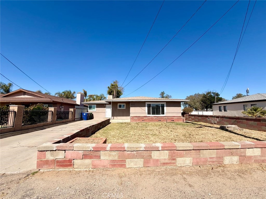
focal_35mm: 14
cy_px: 100
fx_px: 108
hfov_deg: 102.1
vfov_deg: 85.7
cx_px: 133
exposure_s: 1/1068
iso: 20
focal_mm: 2.22
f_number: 2.2
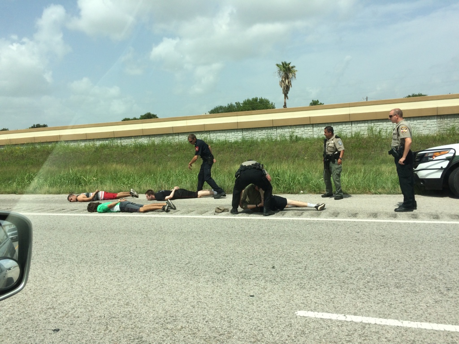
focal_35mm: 29
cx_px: 230
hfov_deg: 61.7
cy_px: 172
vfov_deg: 48.2
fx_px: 385
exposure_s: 1/2283
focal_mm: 4.15
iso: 32
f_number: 2.2
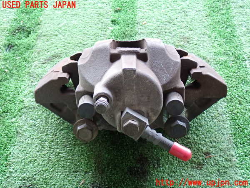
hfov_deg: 42.9
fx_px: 318
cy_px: 94
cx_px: 125
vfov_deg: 32.9
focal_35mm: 44
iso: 400
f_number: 2.9
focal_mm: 7.84
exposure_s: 1/40
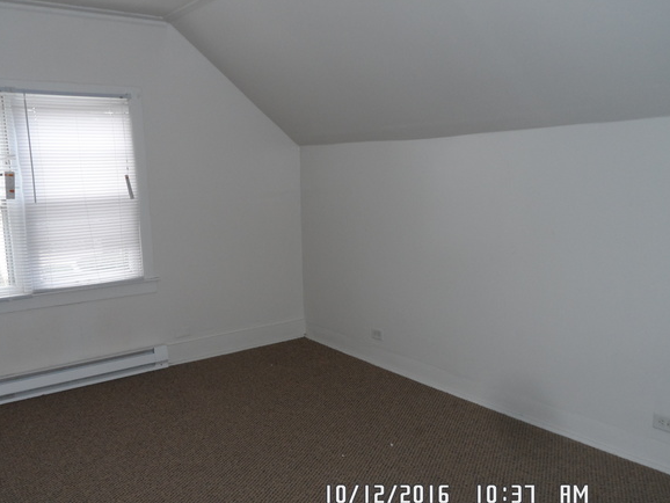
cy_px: 271
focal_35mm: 31
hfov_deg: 58.3
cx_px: 309
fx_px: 600
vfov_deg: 45.4
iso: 160
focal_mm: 4.9
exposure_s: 1/30
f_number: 3.1
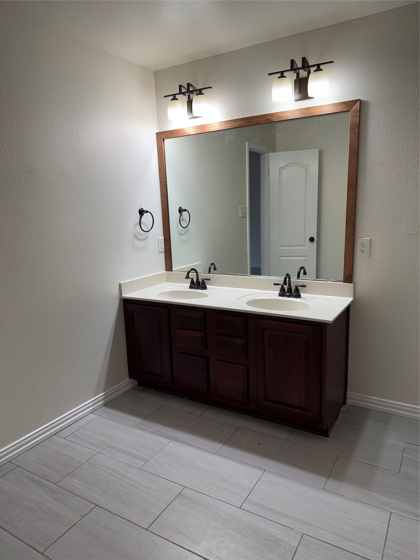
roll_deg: +0.8
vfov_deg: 71.6
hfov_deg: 56.8
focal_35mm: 24
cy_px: 280
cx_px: 210
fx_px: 388
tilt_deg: -11.1
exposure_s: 1/120
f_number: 1.78
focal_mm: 6.76
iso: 64
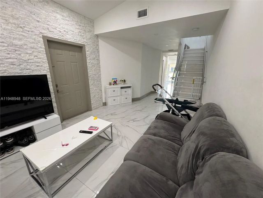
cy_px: 99
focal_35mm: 14
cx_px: 132
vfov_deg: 85.7
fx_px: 106
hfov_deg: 102.1
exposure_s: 1/60
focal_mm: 2.22
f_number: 2.2
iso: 200
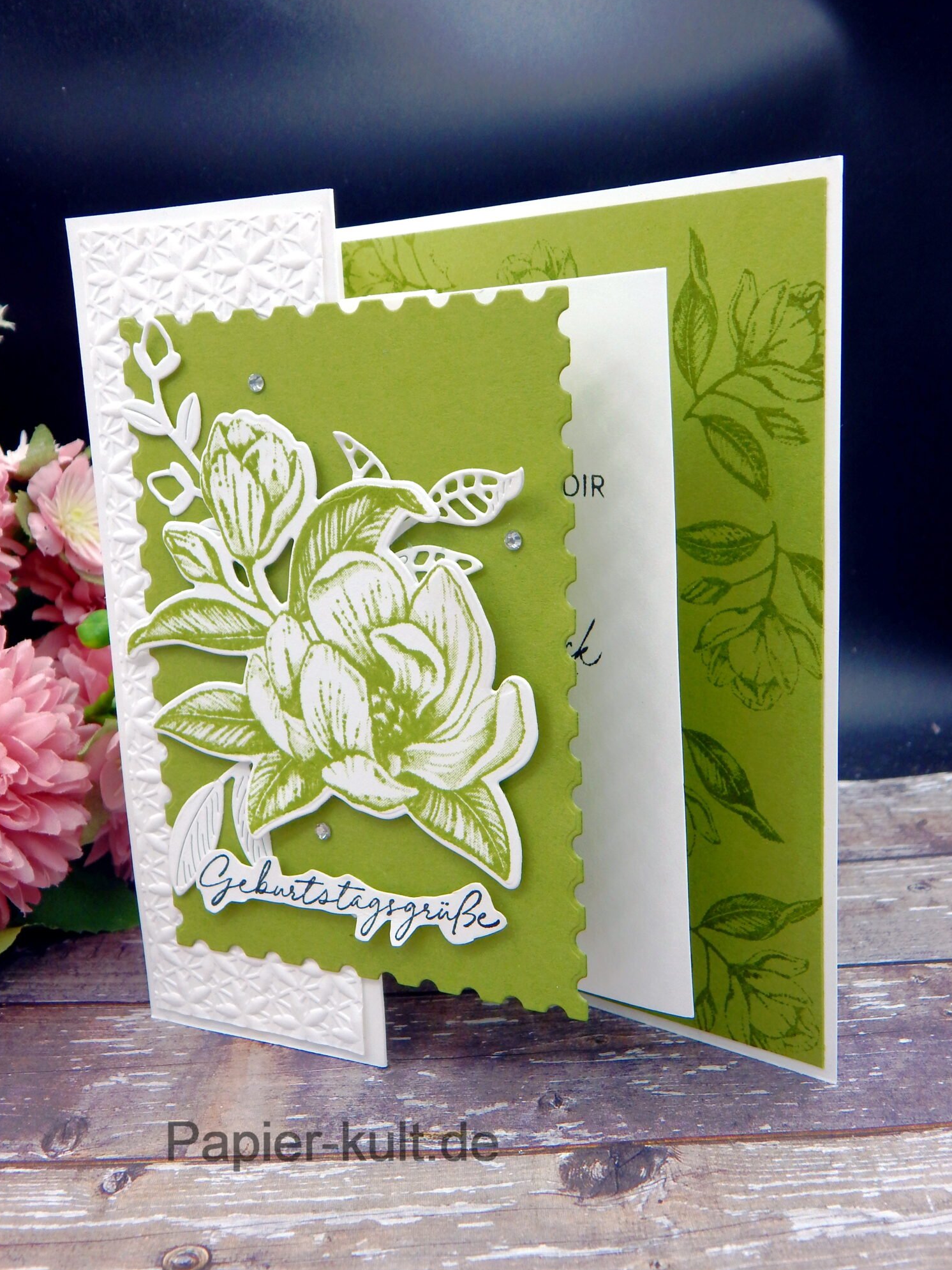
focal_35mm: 35
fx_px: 1283
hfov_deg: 40.7
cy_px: 625
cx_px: 485
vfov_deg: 52.6
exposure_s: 1/500
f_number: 3.3
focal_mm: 6.1
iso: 125
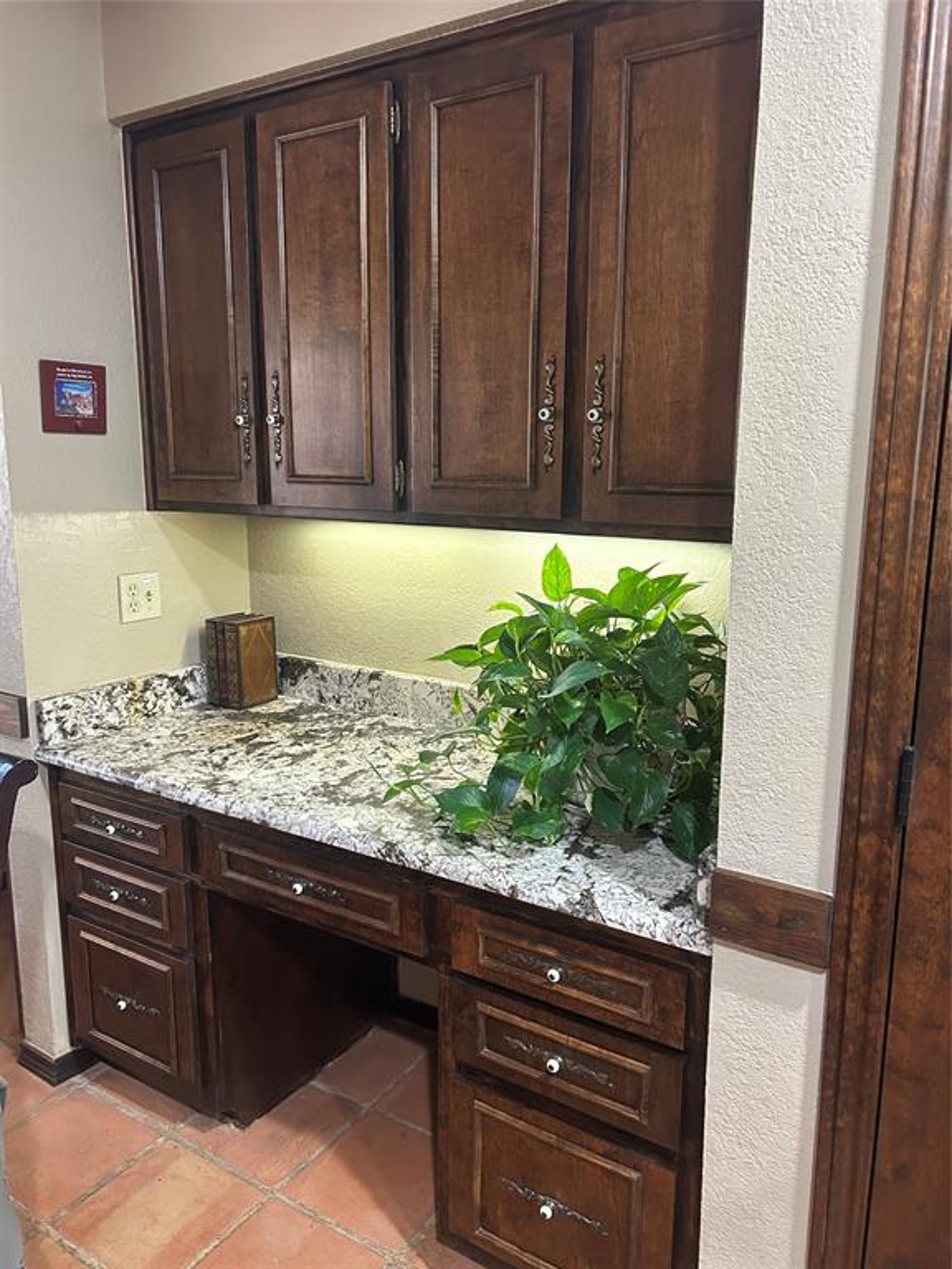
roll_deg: -0.2
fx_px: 953
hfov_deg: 53.1
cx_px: 476
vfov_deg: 67.3
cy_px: 634
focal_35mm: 26
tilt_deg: -9.8
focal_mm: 5.7
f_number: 1.5
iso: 400
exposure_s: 1/60
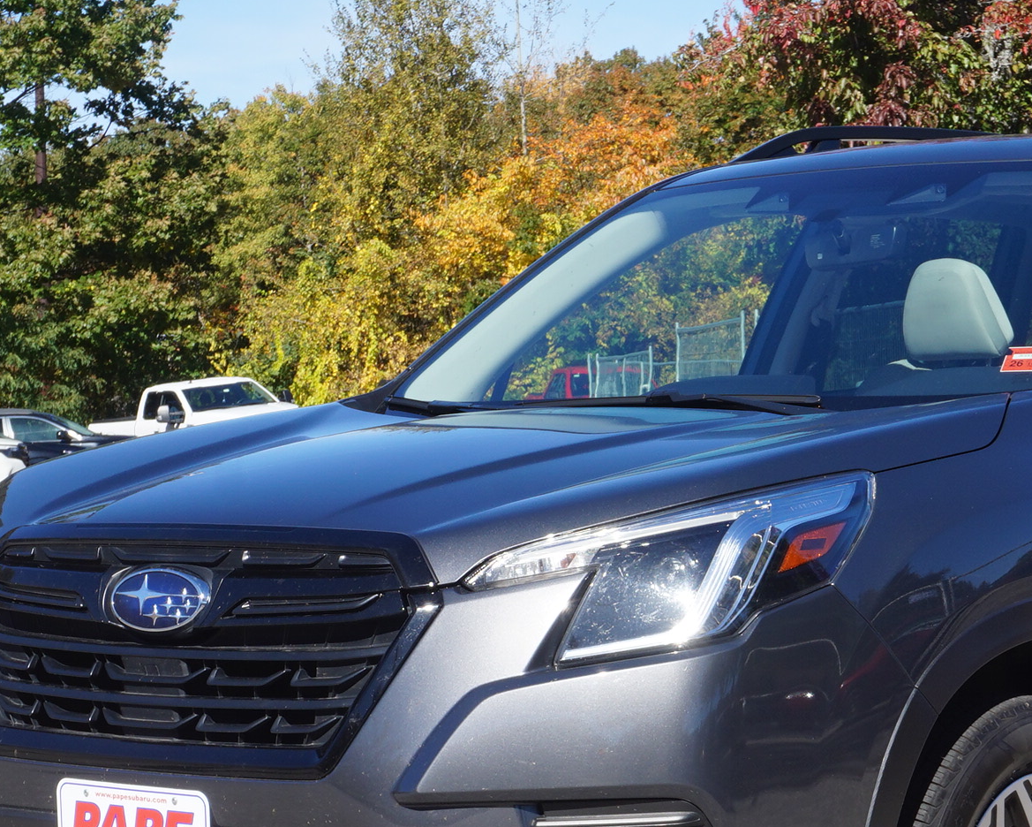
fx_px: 3119
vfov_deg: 15.1
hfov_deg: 18.7
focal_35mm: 102
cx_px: 750
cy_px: 571
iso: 100
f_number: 13
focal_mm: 31
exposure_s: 1/80
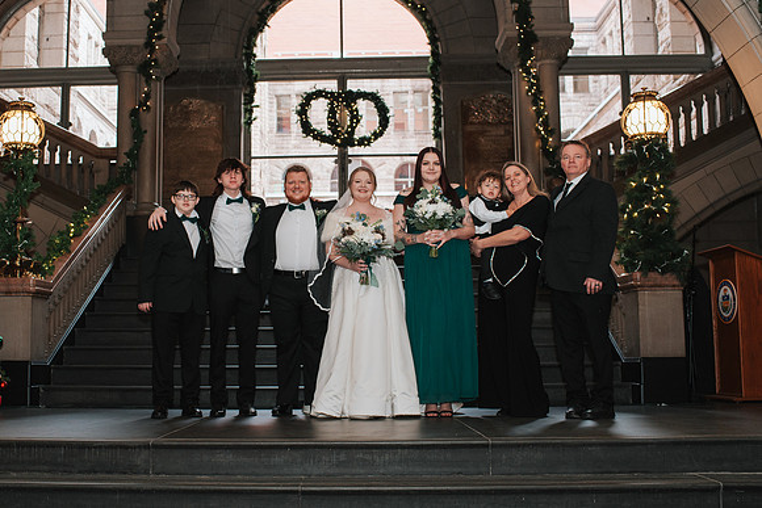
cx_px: 305
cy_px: 247
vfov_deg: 29.8
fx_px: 956
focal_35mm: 45
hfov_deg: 43.3
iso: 1000
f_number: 3.5
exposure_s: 1/200
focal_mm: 35
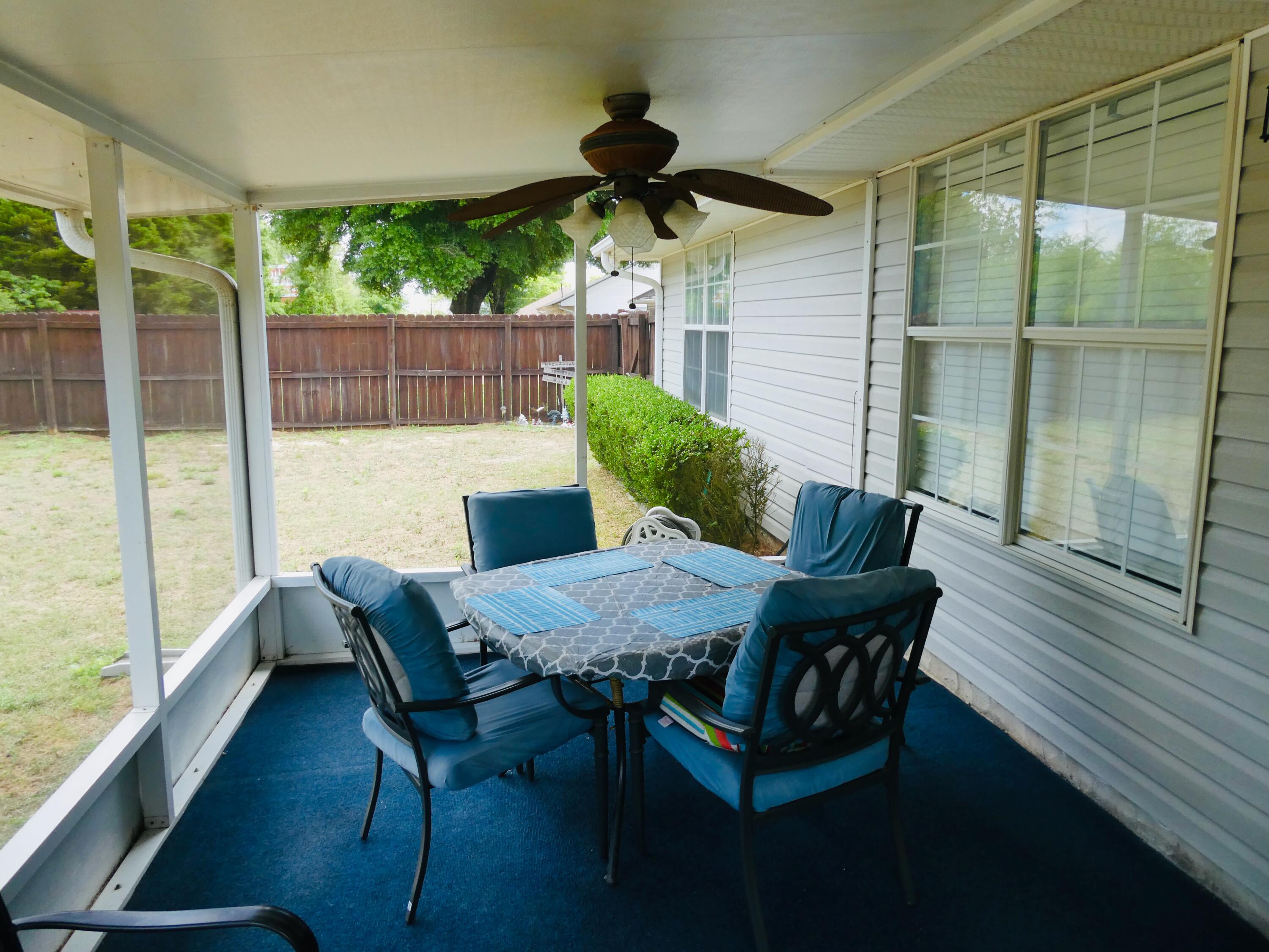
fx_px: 880
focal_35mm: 24
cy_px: 476
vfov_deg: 56.8
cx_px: 634
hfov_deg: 71.6
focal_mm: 4.3
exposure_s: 1/100
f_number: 3.3
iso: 80
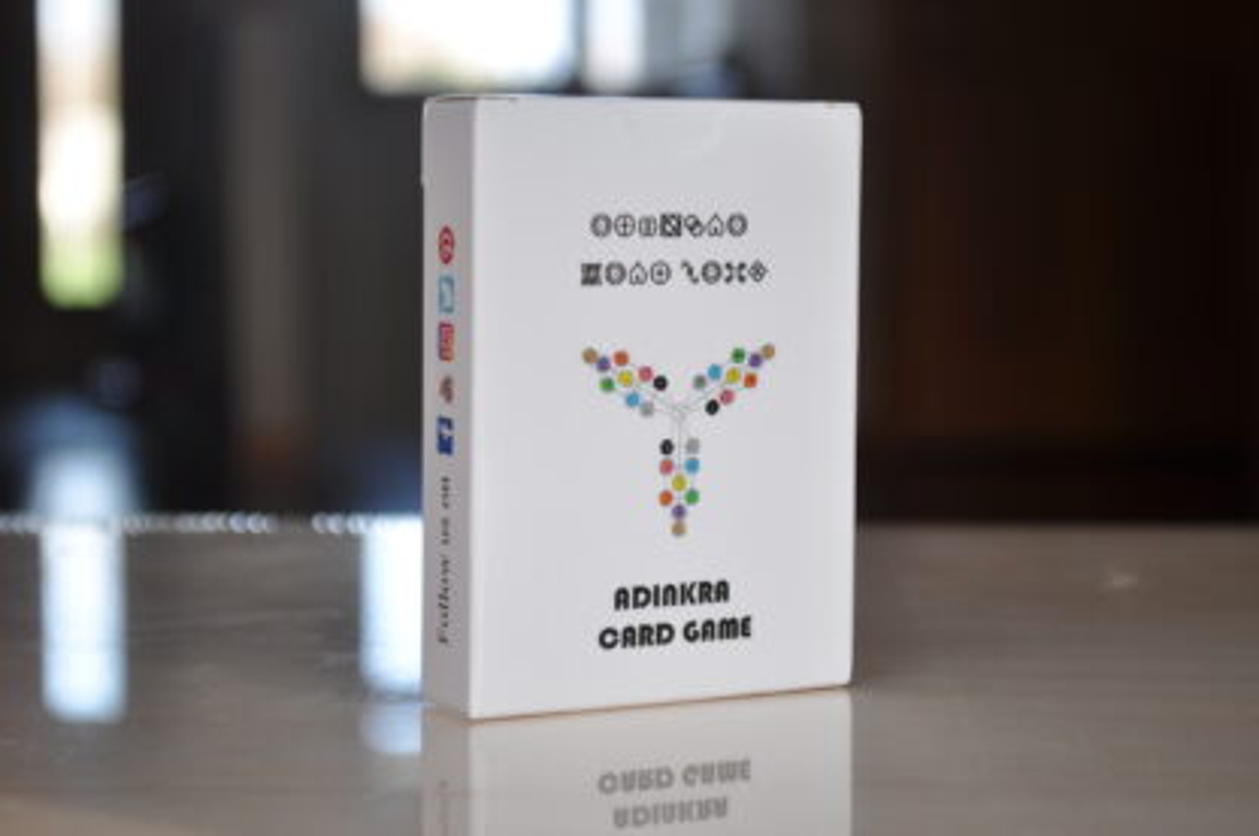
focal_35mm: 82
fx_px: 2881
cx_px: 630
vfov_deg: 16.5
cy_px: 418
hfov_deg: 24.7
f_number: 7.1
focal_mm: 55
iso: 200
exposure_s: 1/50
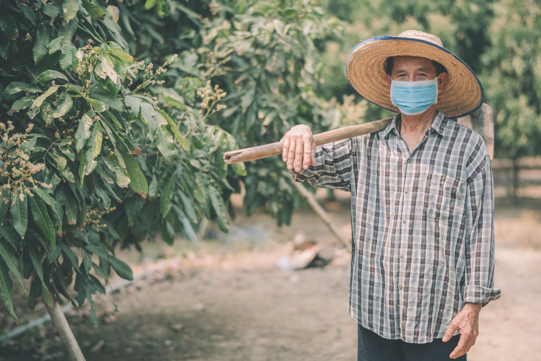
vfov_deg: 23.4
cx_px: 270
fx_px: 872
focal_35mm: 58
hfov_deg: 34.5
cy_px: 180
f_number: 1.8
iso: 64
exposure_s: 1/800
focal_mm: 58
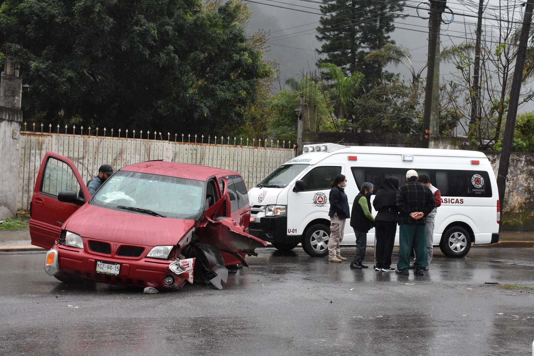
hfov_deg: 33.4
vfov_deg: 22.6
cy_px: 178
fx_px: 890
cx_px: 267
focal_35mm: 60
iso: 1250
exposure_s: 1/400
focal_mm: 40
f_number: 10
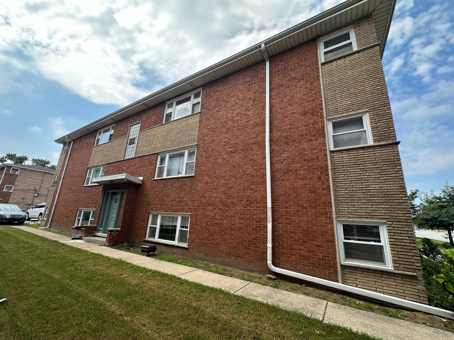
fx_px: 184
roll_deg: -3.0
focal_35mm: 14
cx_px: 227
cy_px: 170
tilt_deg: +14.3
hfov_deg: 102.1
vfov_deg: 85.7
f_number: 2.2
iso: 40
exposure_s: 1/553
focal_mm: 2.22
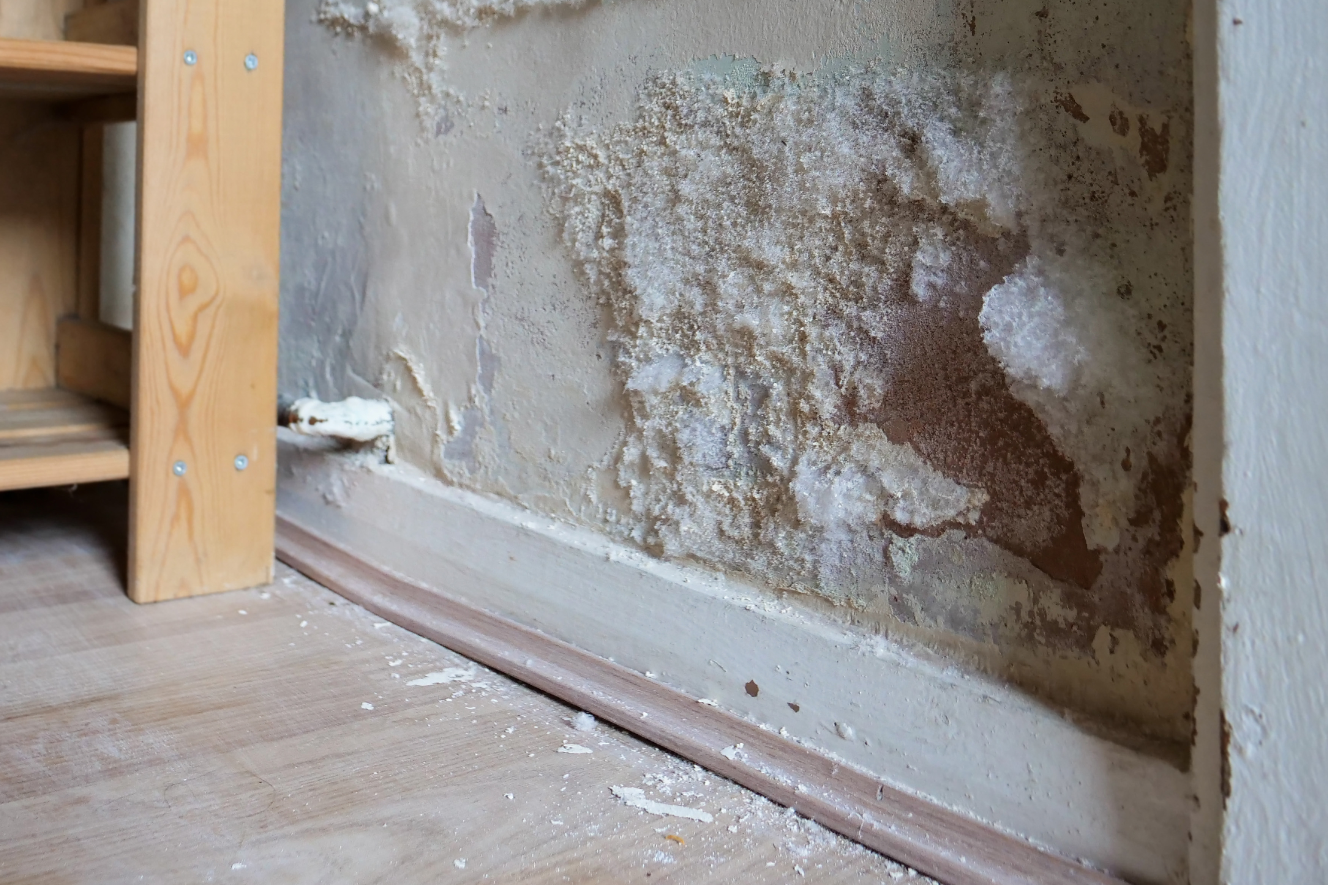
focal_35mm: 37
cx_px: 509
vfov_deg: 34.9
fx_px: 1365
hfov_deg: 51.4
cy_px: 184
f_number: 2.8
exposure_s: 1/60
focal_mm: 12
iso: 800
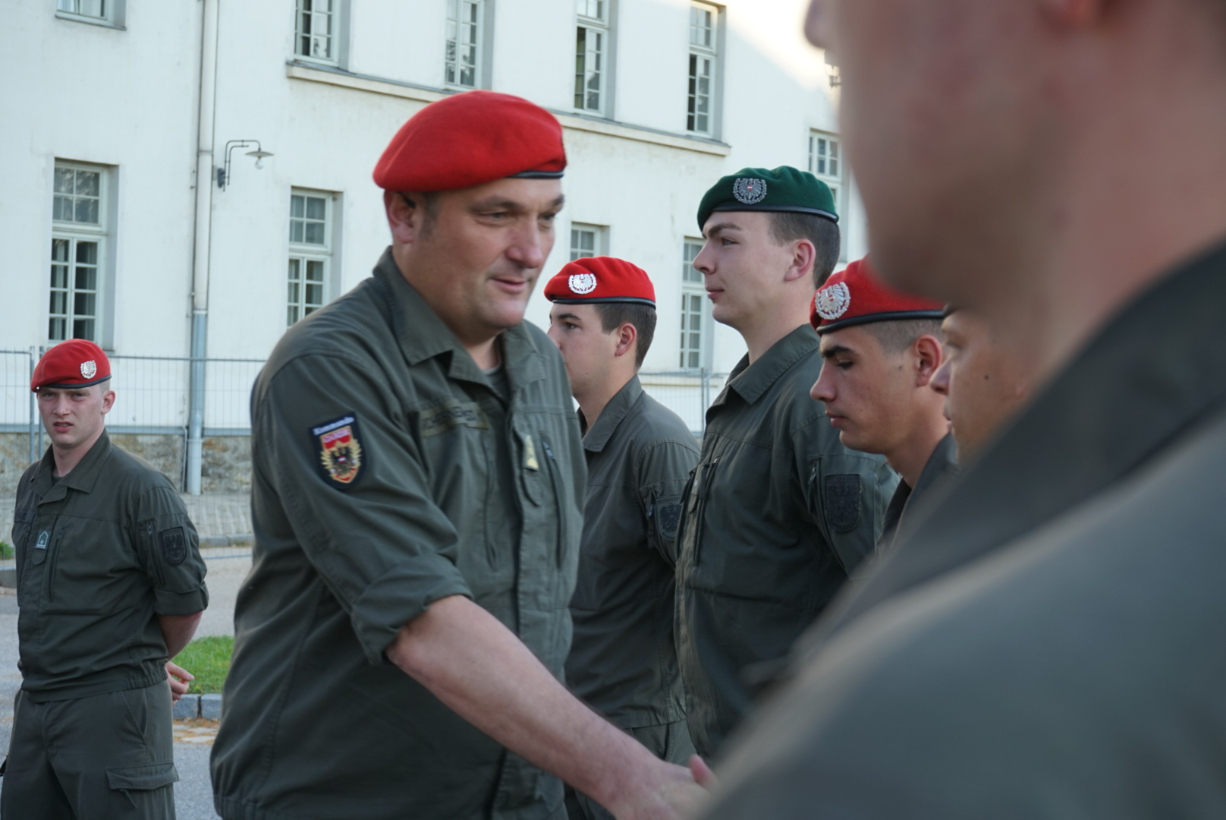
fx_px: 2386
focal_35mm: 70
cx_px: 613
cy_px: 410
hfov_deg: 28.8
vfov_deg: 19.5
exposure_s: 1/80
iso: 200
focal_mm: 70
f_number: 10
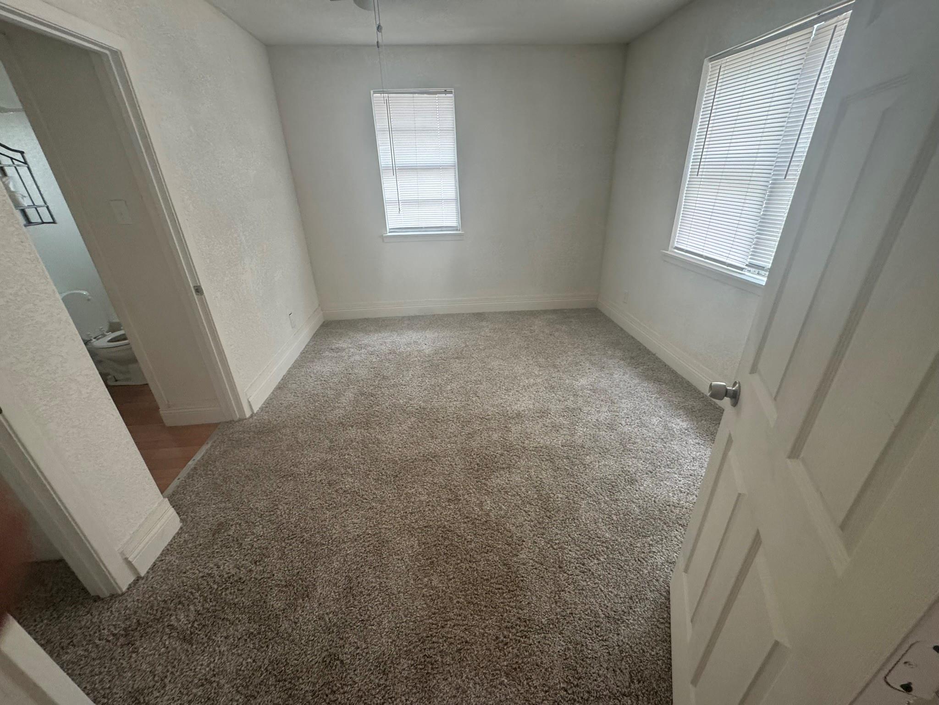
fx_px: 380
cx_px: 470
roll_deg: +1.2
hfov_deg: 102.1
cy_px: 352
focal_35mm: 14
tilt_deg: -26.1
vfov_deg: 85.7
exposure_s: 1/99
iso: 250
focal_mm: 2.22
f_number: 2.2
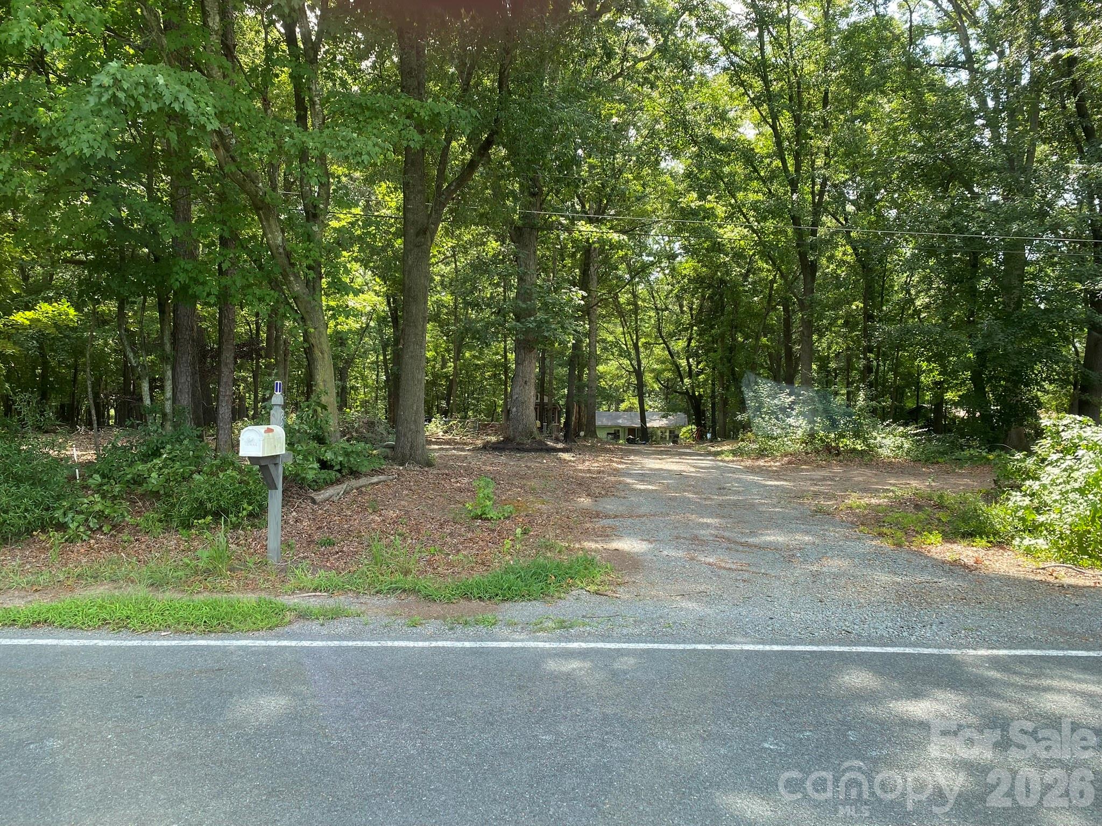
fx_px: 828
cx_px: 551
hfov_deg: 67.3
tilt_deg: -0.8
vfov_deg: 53.1
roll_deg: -1.0
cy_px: 413
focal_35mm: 26
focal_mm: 4.25
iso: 32
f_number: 1.8
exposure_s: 1/139
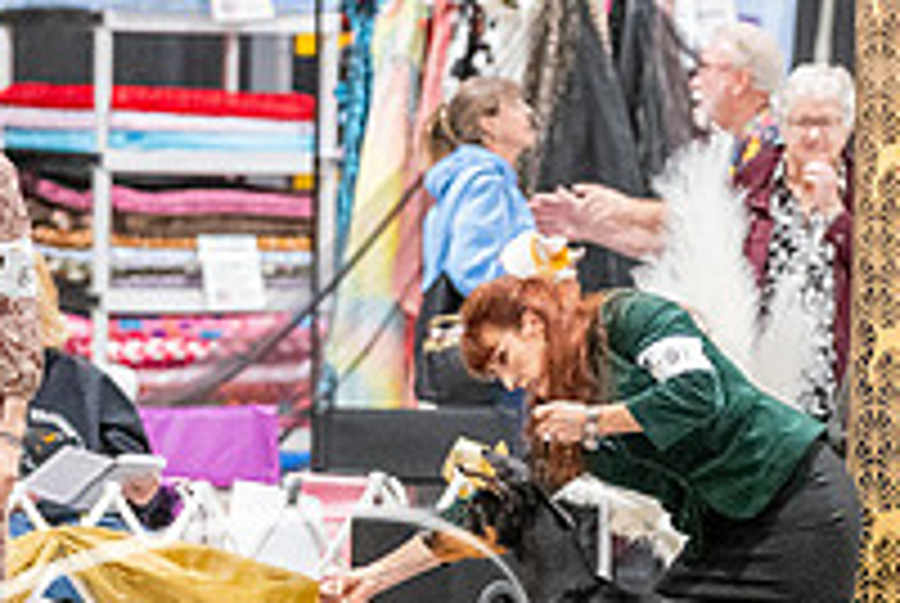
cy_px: 349
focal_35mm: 487
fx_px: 12193
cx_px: 590
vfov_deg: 2.8
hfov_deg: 4.2
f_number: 2.8
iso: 10000
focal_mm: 168
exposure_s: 1/320
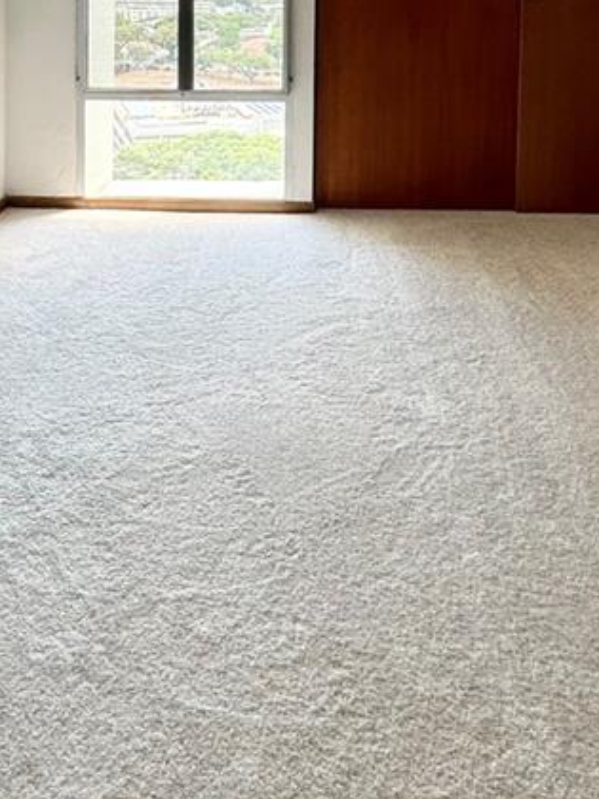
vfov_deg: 40.4
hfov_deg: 36.0
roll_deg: -1.0
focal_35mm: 40
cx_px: 304
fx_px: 923
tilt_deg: -1.3
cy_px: -17
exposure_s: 1/99
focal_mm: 2.22
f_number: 2.2
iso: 64
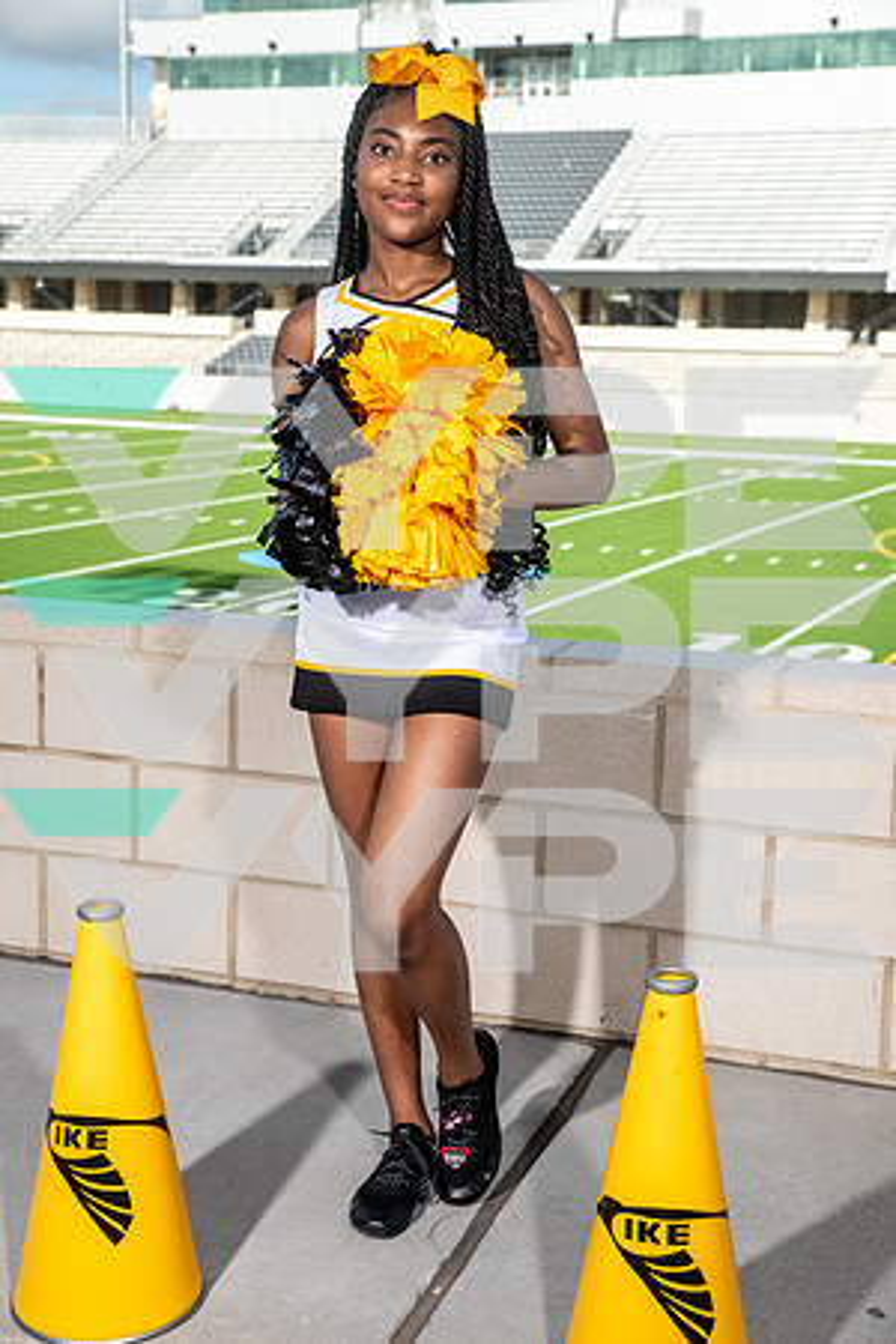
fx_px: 2053
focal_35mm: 55
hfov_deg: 24.6
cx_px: 448
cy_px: 672
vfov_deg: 36.2
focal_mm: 55
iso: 100
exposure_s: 1/320
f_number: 7.1
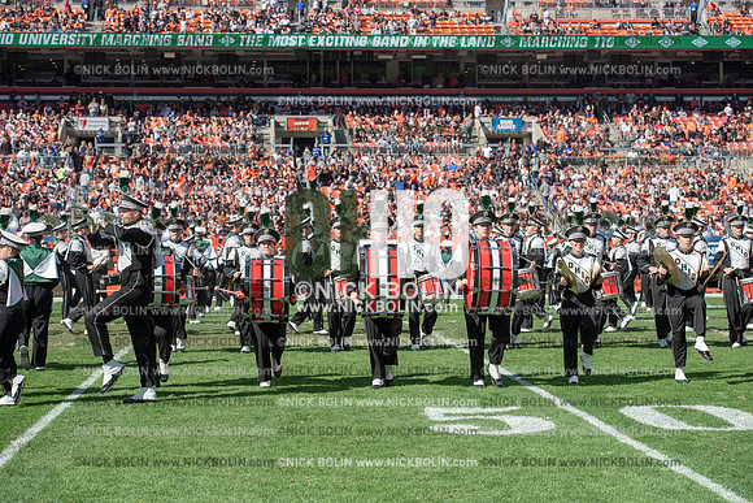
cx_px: 376
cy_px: 252
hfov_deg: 28.8
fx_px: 1464
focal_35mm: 70
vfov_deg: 19.5
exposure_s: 1/2000
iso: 400
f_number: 5
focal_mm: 70
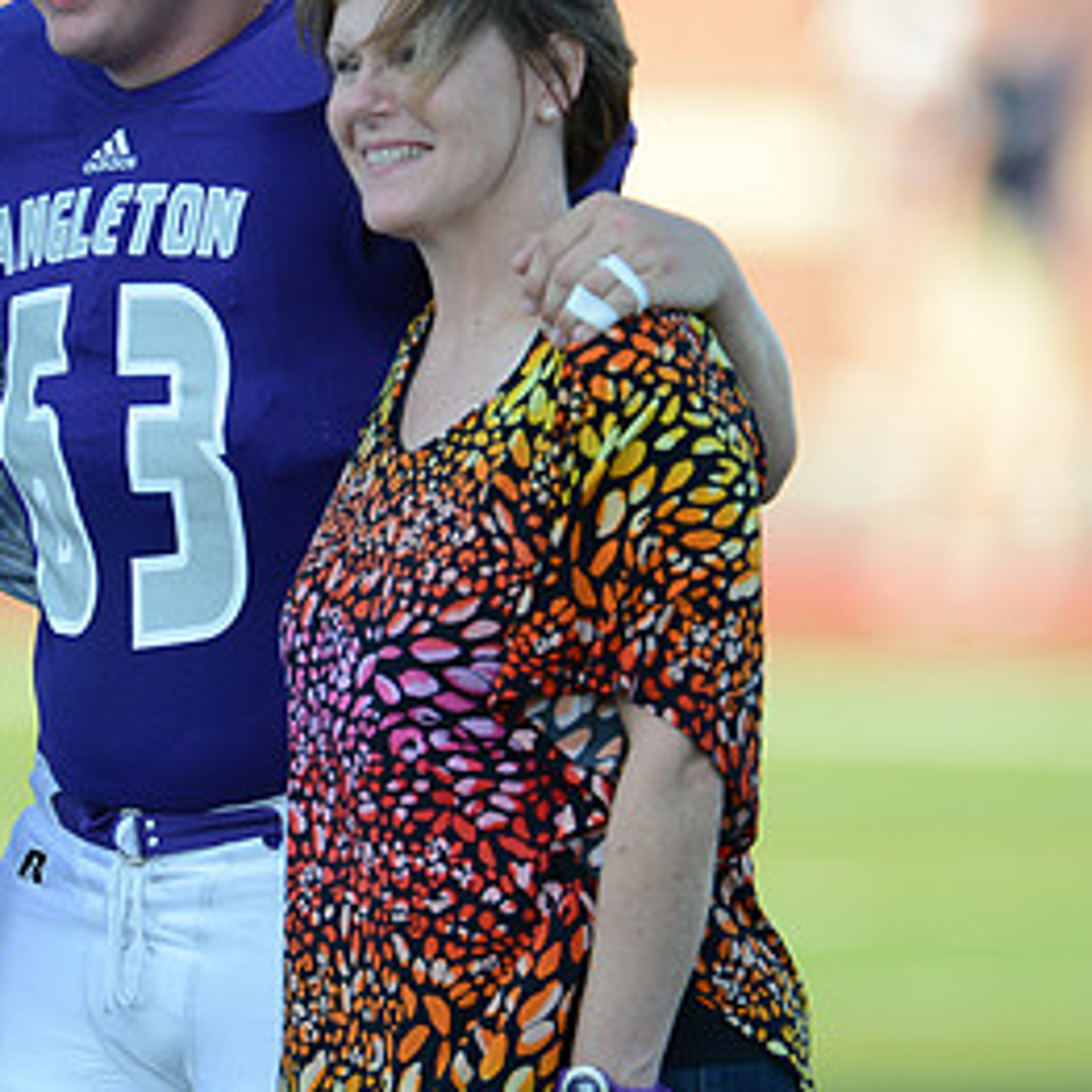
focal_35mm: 1034
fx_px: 36904
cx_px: 279
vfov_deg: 1.7
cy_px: 321
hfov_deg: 1.7
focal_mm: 550
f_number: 4
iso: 800
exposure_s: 1/1600
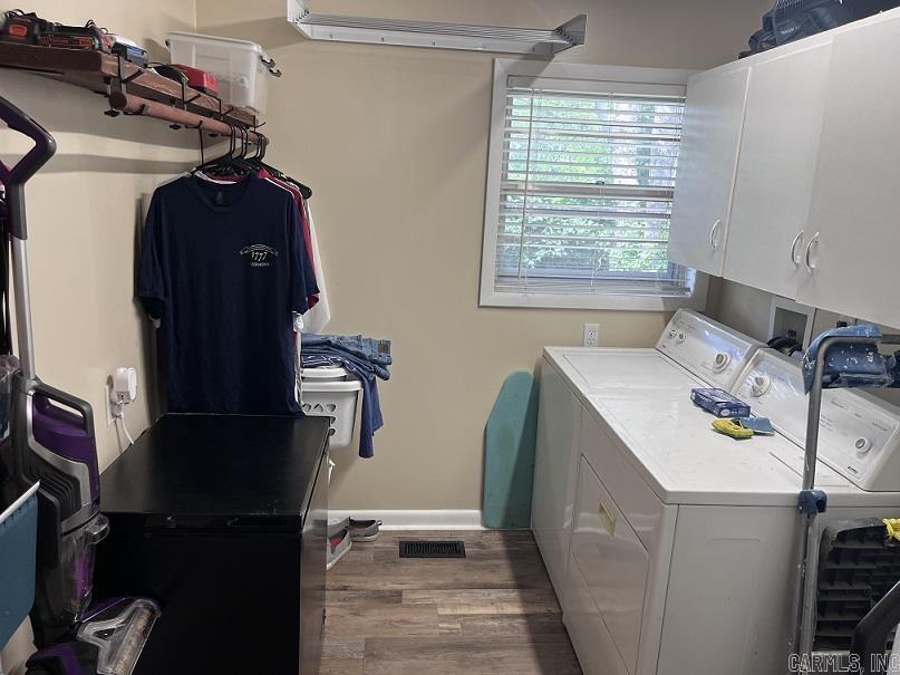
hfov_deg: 67.3
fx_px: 676
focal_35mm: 26
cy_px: 338
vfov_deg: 53.1
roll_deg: -2.5
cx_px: 450
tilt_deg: -14.1
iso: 100
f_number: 1.6
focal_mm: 5.1
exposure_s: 1/120
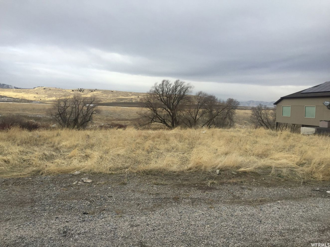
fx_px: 276
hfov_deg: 61.7
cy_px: 124
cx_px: 165
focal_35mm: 29
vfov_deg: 48.2
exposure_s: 1/1582
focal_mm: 4.15
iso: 32
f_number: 2.2
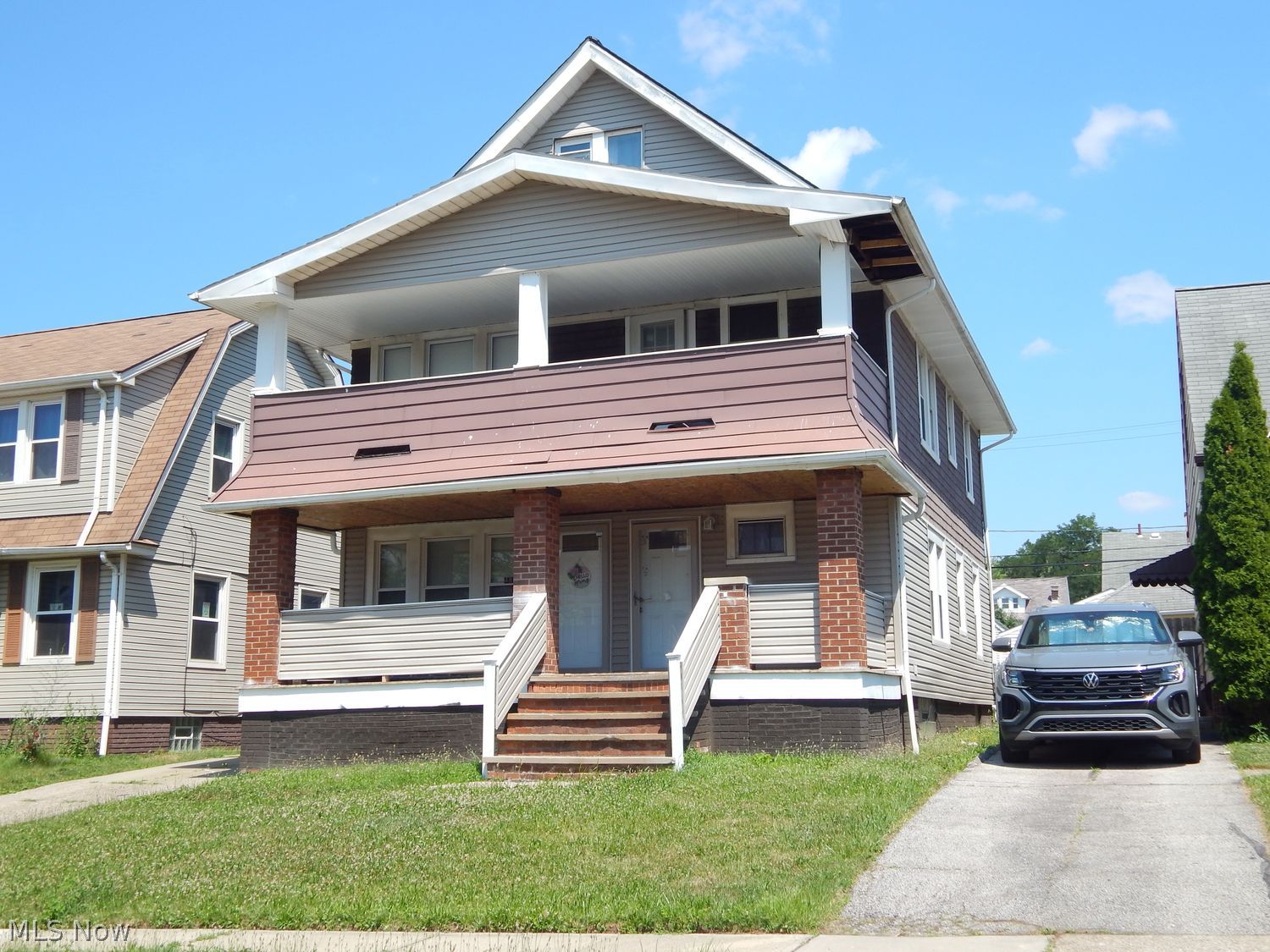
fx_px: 1394
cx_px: 635
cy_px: 476
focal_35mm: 38
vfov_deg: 37.7
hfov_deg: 49.0
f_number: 3.4
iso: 125
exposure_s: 1/800
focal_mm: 6.8
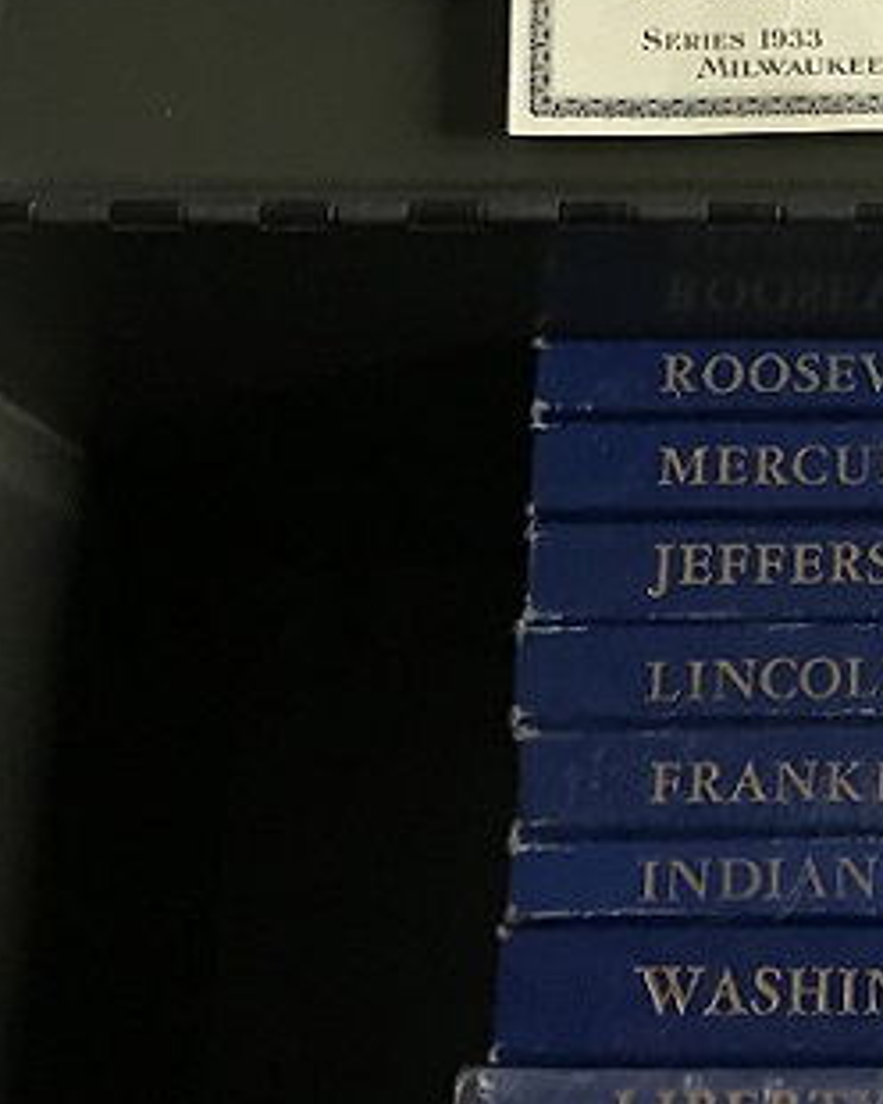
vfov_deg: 23.3
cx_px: 1066
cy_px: 267
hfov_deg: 18.0
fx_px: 2646
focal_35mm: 81
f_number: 1.8
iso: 80
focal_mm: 3.99
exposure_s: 1/7
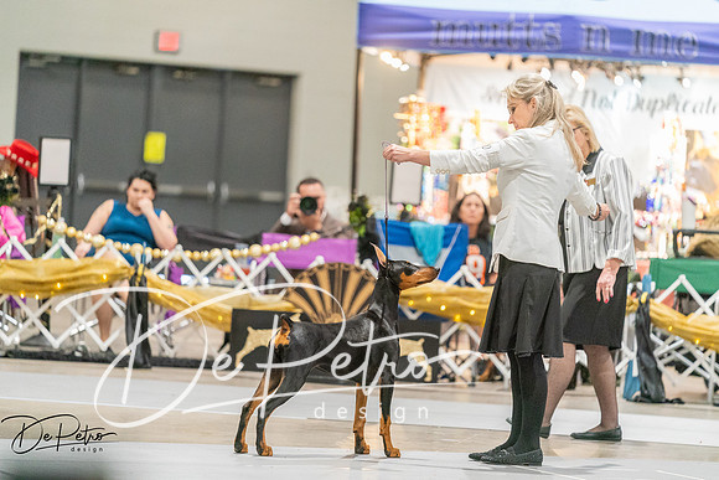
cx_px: 360
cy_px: 240
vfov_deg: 6.9
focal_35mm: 200
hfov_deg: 10.3
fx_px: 3995
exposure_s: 1/250
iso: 6400
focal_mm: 200
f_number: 2.8
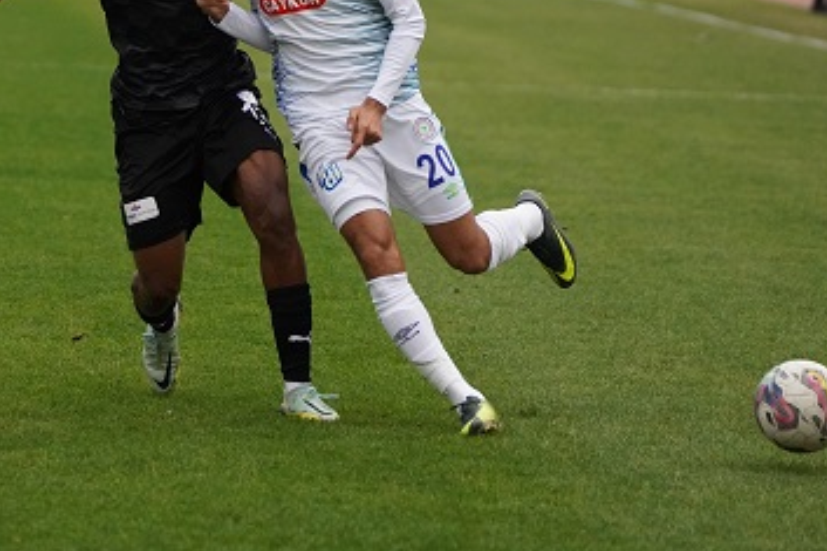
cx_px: 213
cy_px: 103
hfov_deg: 5.5
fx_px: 8633
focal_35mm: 376
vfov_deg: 3.7
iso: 6400
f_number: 5.6
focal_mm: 221
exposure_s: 1/2000
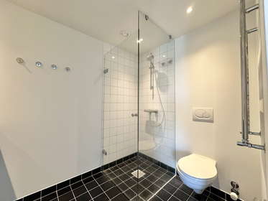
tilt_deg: +2.4
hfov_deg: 102.0
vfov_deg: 85.7
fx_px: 108
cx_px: 134
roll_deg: -0.7
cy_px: 100
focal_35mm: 14
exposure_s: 1/100
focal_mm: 2.22
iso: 250
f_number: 2.2
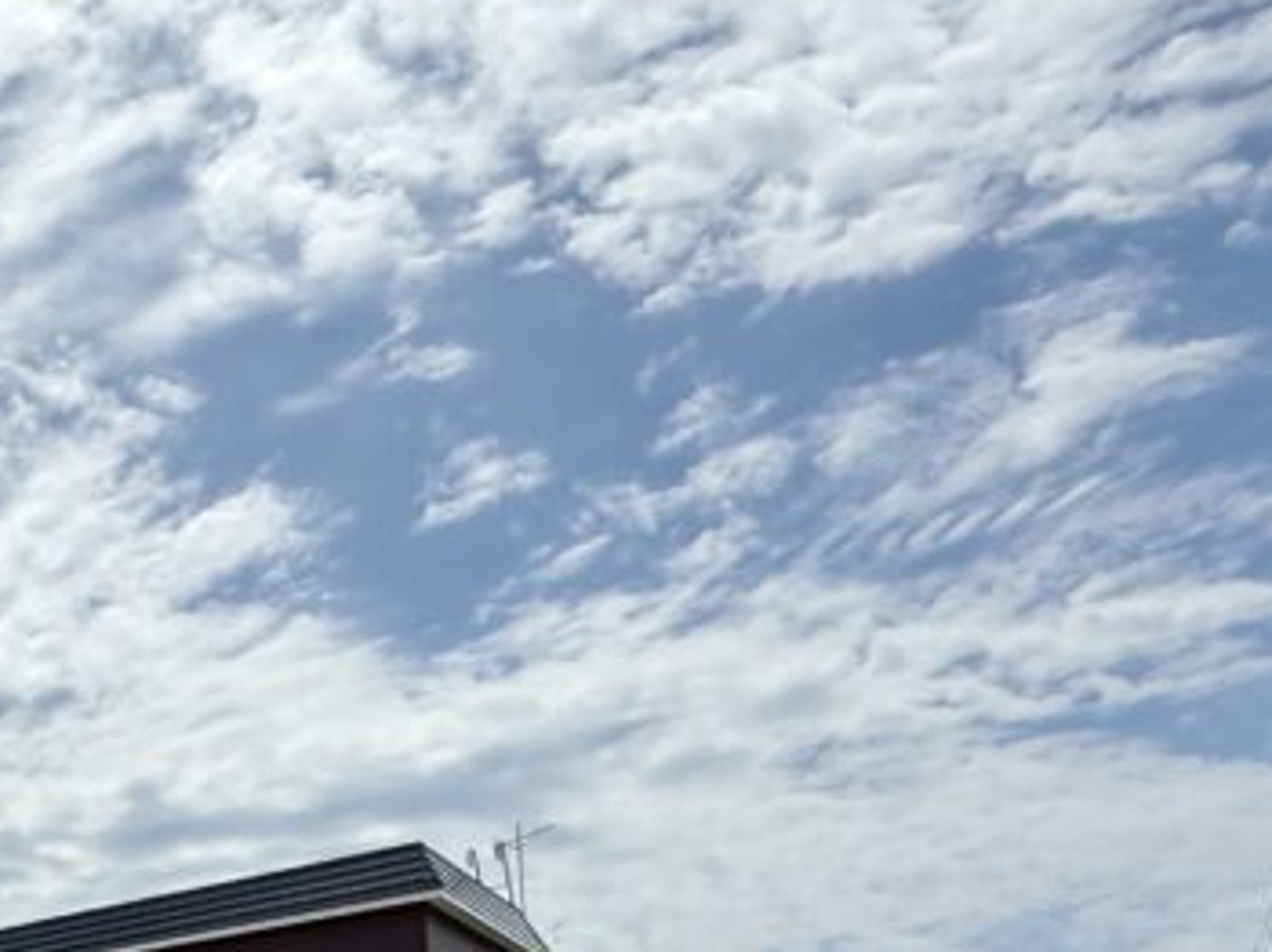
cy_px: 1155
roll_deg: -0.2
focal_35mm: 41
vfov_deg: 29.8
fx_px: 1506
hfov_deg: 35.2
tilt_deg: +6.0
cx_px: -287
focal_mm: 2.22
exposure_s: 1/1534
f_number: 2.2
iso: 50
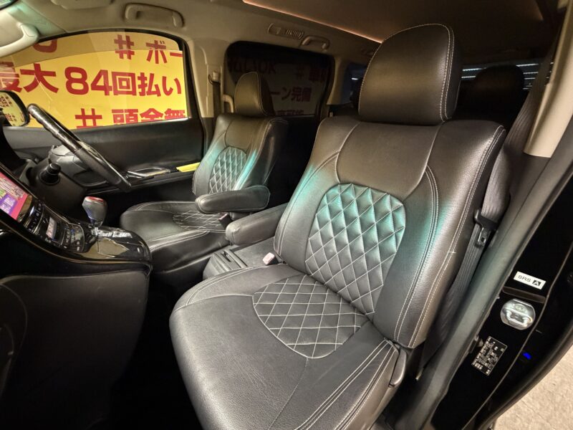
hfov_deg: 102.1
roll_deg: -0.6
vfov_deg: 85.7
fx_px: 232
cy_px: 215
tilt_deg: -25.5
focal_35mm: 14
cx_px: 286
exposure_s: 1/33
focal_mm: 2.22
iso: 1000
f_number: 2.2
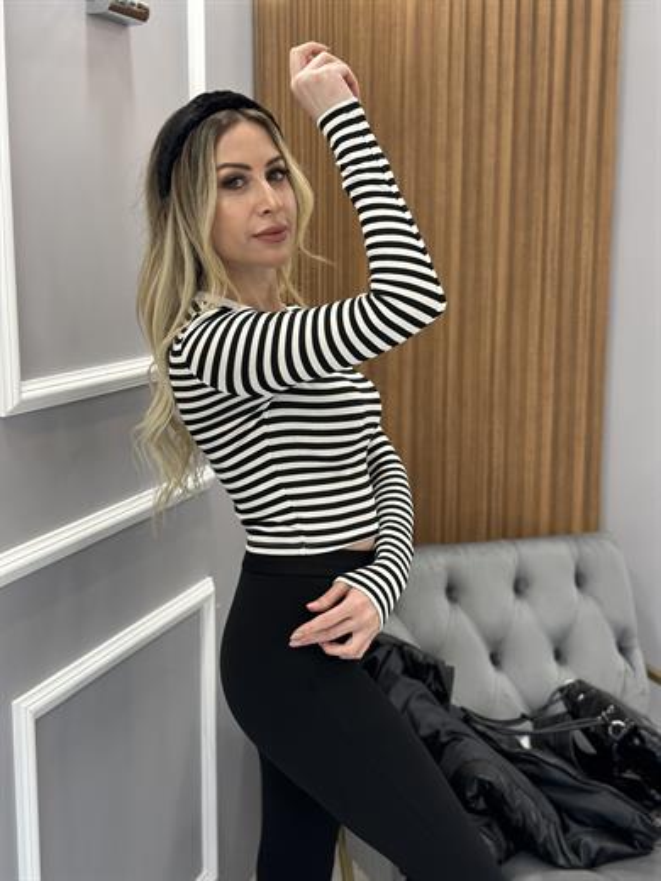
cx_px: 330
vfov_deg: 39.7
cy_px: 440
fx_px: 1222
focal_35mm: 48
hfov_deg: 30.3
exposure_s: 1/100
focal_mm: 6.86
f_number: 1.78
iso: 125
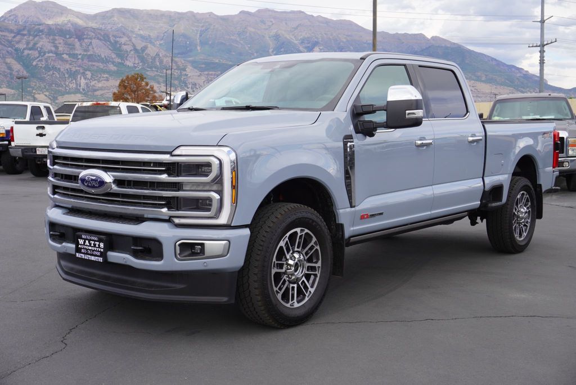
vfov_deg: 30.9
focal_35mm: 44
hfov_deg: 44.9
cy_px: 192
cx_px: 288
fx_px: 696
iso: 100
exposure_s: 1/100
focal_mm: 29
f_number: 8
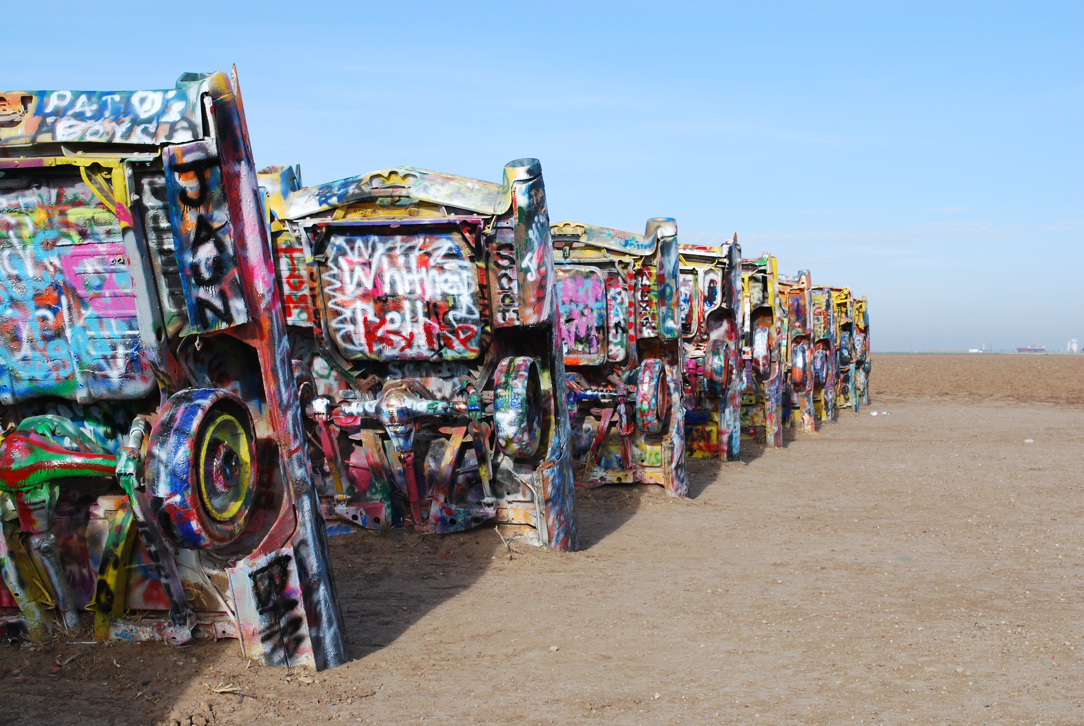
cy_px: 363
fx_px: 1718
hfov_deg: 35.0
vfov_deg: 23.8
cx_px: 542
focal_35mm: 57
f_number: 10
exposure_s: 1/250
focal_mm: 38
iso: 200
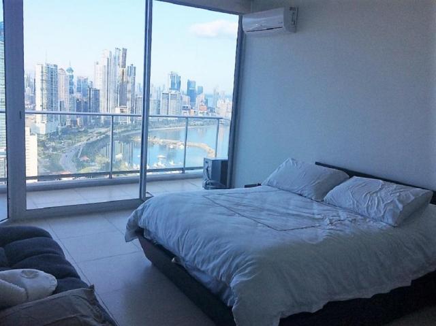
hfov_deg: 61.7
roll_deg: -1.4
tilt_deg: -9.5
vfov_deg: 48.2
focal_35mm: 29
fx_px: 365
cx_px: 218
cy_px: 163
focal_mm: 4.15
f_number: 2.2
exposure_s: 1/250
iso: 32
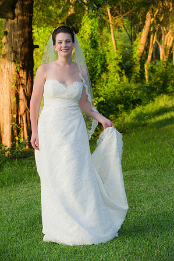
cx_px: 87
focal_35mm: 105
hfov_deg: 13.0
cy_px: 130
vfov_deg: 19.5
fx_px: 763
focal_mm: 105
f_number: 5.6
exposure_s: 1/125
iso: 400
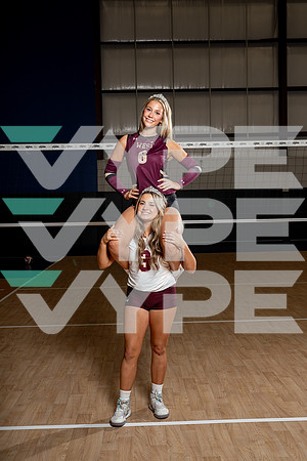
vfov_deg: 48.5
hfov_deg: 33.4
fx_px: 512
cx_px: 154
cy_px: 230
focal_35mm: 40
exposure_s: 1/250
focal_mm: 40
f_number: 8
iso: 100
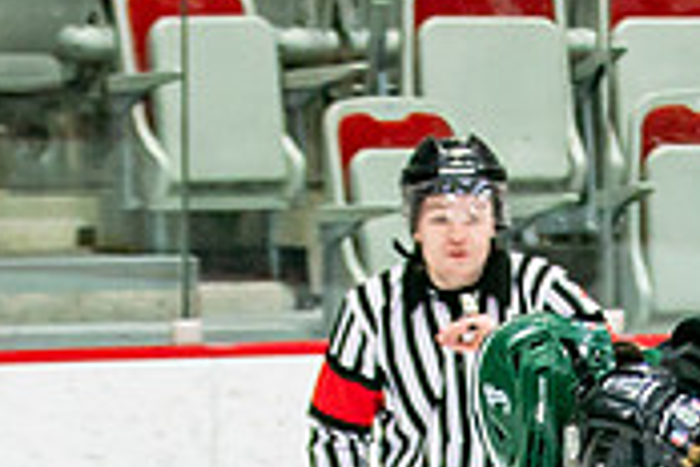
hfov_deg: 3.2
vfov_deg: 2.1
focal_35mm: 641
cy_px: 1063
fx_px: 12463
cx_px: 579
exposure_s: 1/640
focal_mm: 95
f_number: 3.2
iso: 800
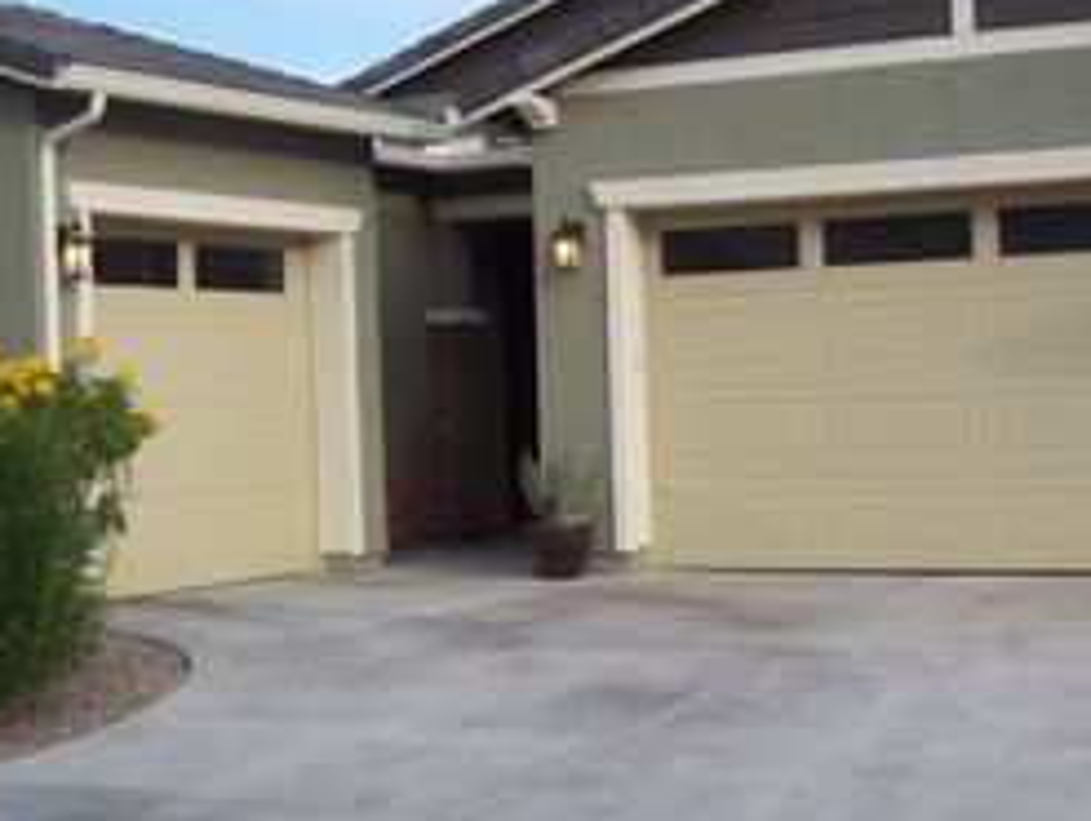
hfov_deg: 28.1
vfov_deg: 21.3
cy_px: 459
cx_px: 577
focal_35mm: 69
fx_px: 2177
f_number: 2.7
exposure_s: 1/640
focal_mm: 5.6
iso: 80
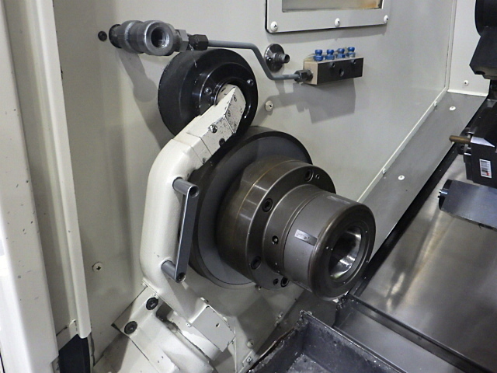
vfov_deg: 49.7
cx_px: 248
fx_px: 402
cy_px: 186
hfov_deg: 63.4
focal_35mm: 28
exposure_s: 1/45
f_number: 3.5
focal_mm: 5
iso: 1250
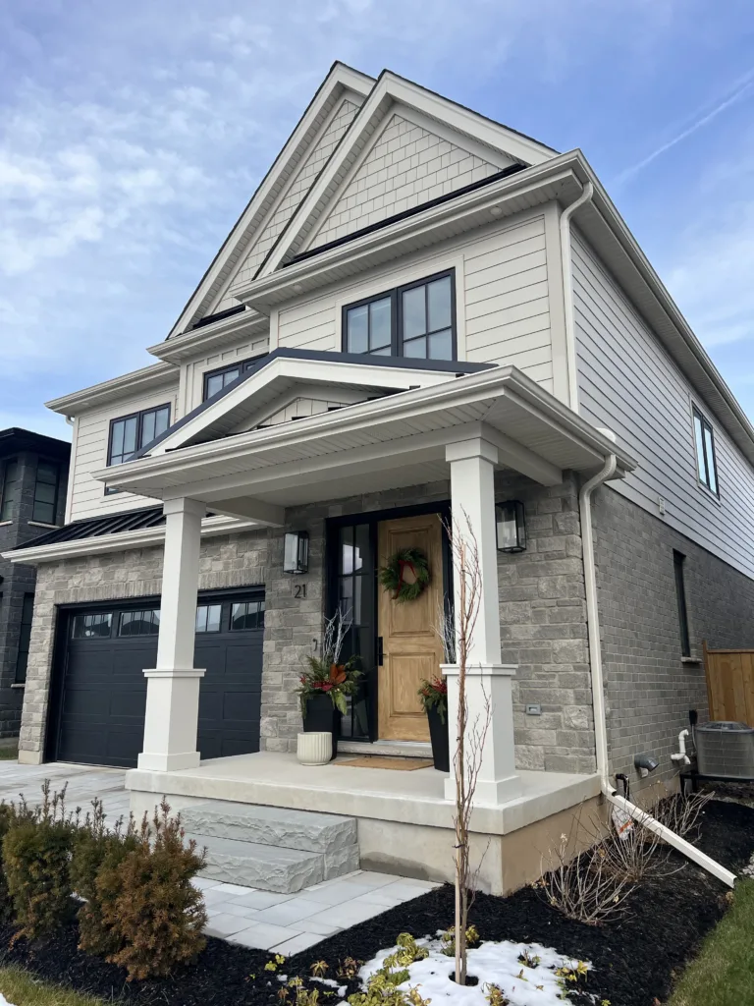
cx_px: 377
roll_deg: -0.4
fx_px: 755
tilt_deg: +14.8
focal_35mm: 26
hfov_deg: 53.1
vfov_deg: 67.3
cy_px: 503
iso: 50
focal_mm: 5.7
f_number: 1.5
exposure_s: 1/1553
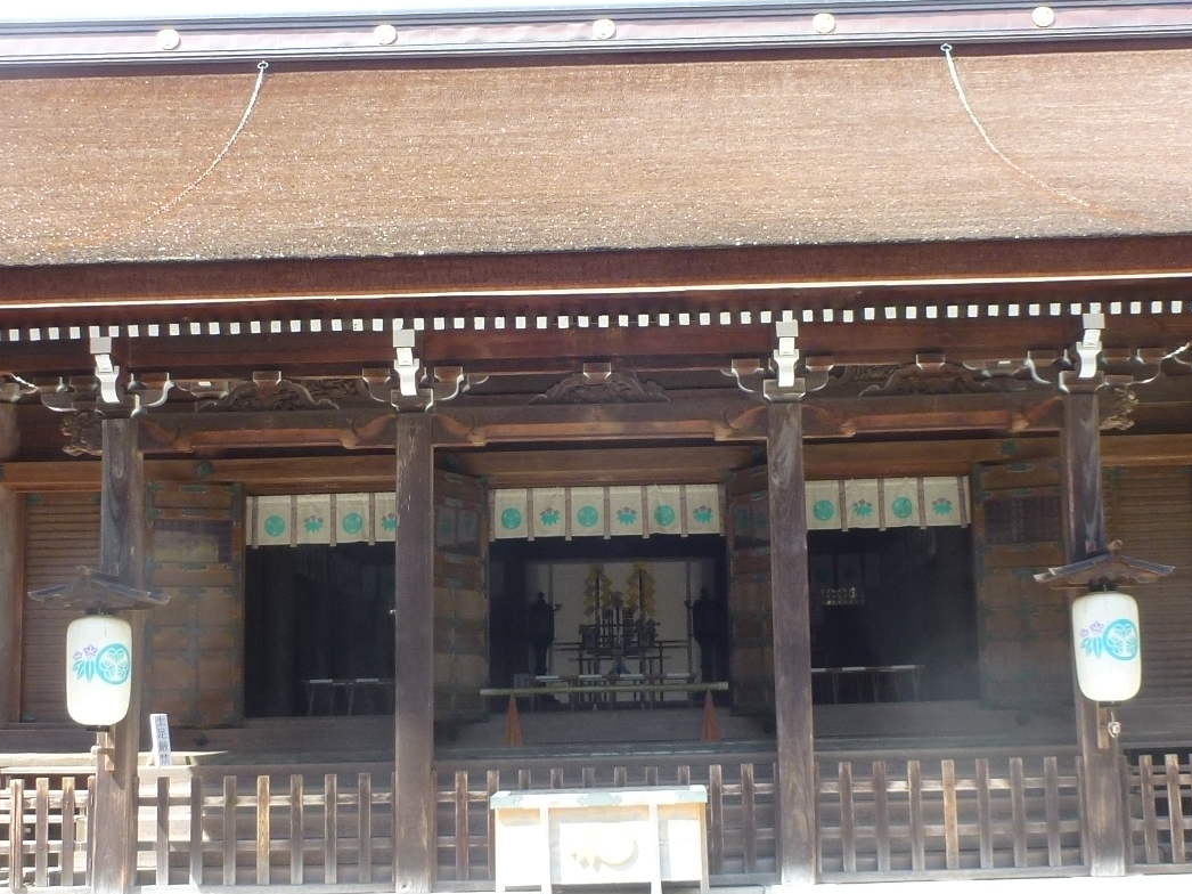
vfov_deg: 30.8
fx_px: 1618
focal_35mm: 47
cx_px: 602
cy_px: 501
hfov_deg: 40.4
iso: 100
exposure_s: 1/125
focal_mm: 4.3
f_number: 3.5
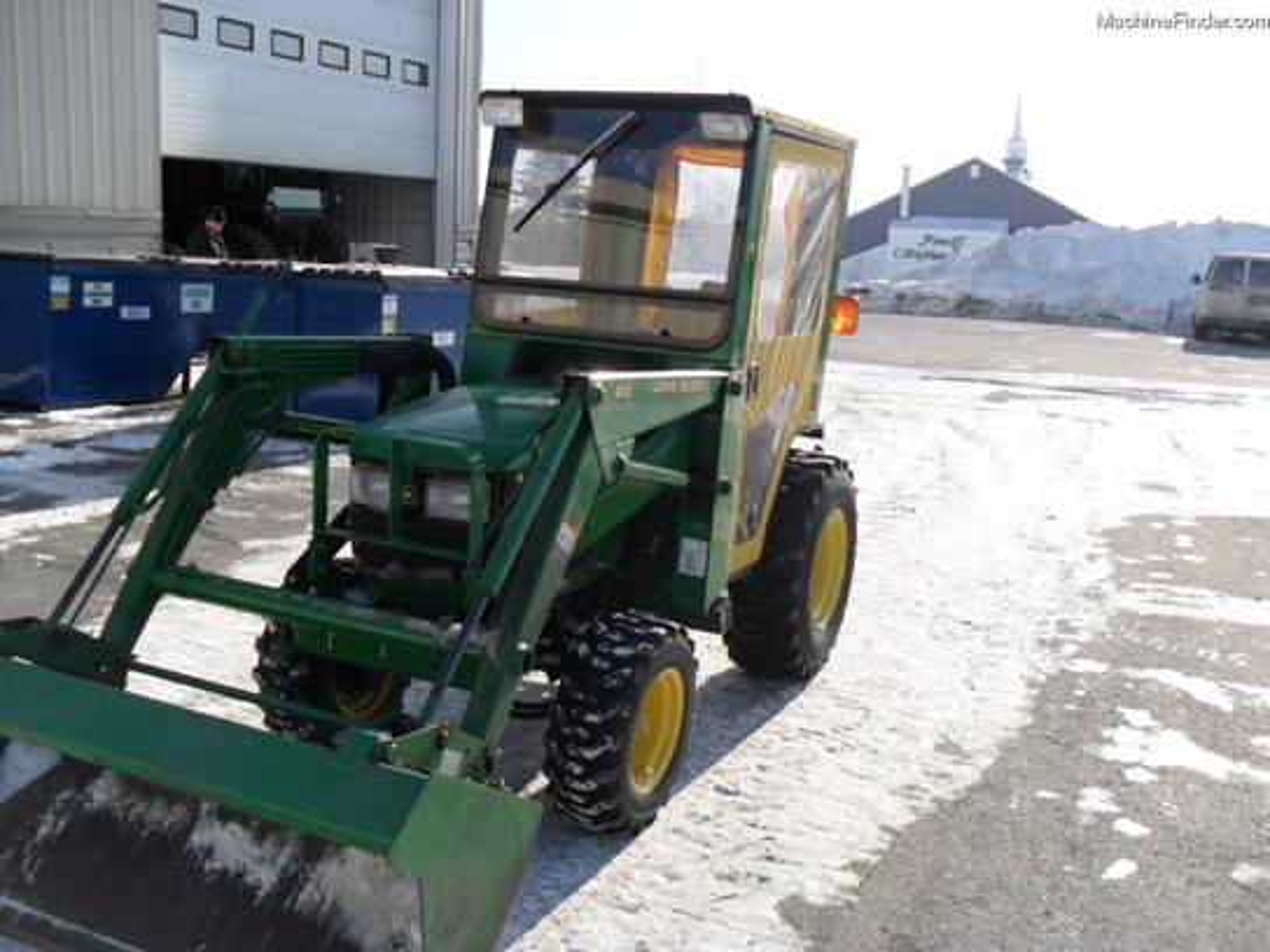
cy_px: 476
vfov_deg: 40.7
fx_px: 1284
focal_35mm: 35
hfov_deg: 52.6
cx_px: 635
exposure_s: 1/180
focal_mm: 6.3
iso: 80
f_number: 7.6
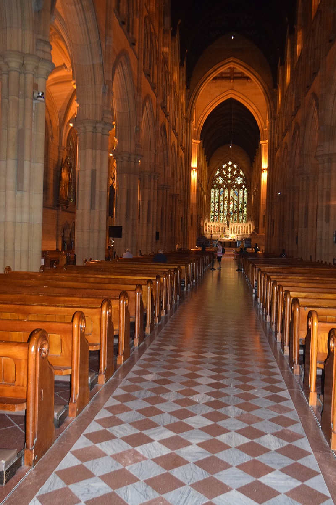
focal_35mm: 33
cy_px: 252
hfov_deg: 40.0
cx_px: 168
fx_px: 462
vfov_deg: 57.2
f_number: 3.8
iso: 3200
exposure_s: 1/60
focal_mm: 22
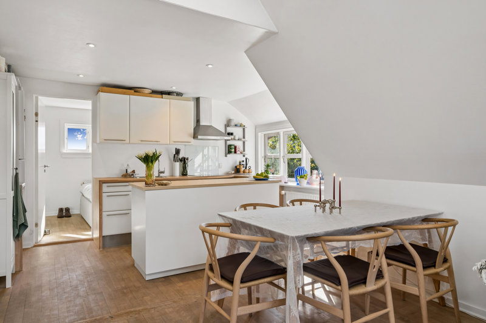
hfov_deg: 76.1
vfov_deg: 55.1
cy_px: 162
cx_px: 243
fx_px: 310
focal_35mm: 23
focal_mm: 23
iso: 800
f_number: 7.1
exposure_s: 1/160
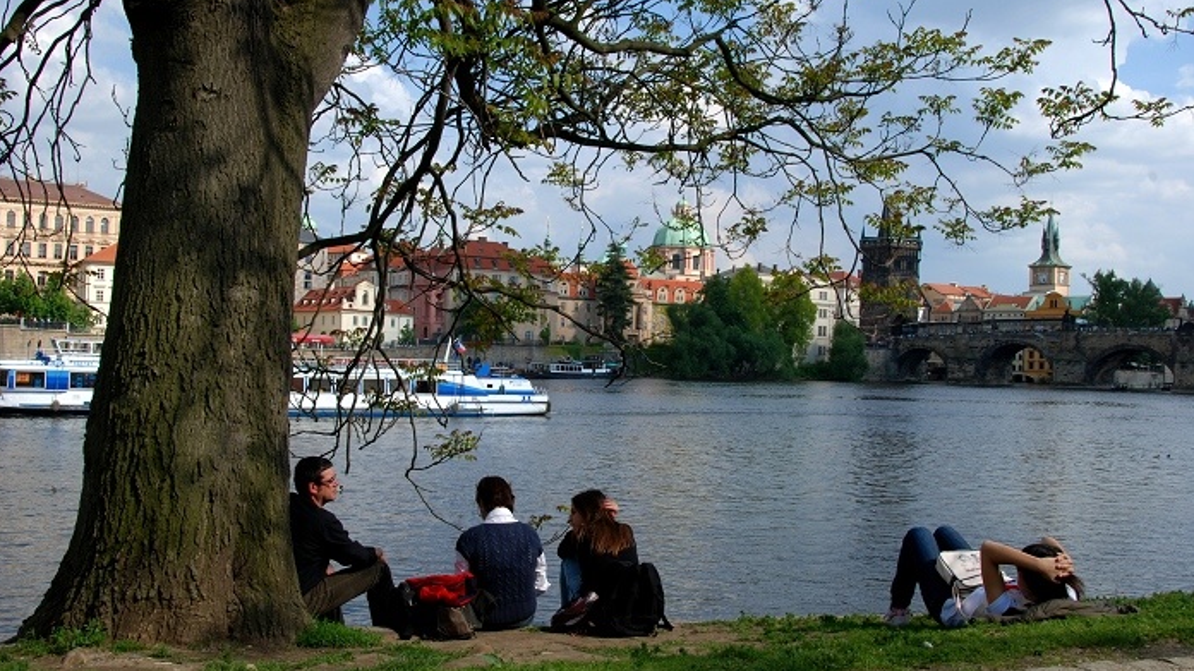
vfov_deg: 31.2
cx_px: 595
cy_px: 329
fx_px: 1203
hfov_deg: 52.8
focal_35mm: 38
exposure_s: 1/60
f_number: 16
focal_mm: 24
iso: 100
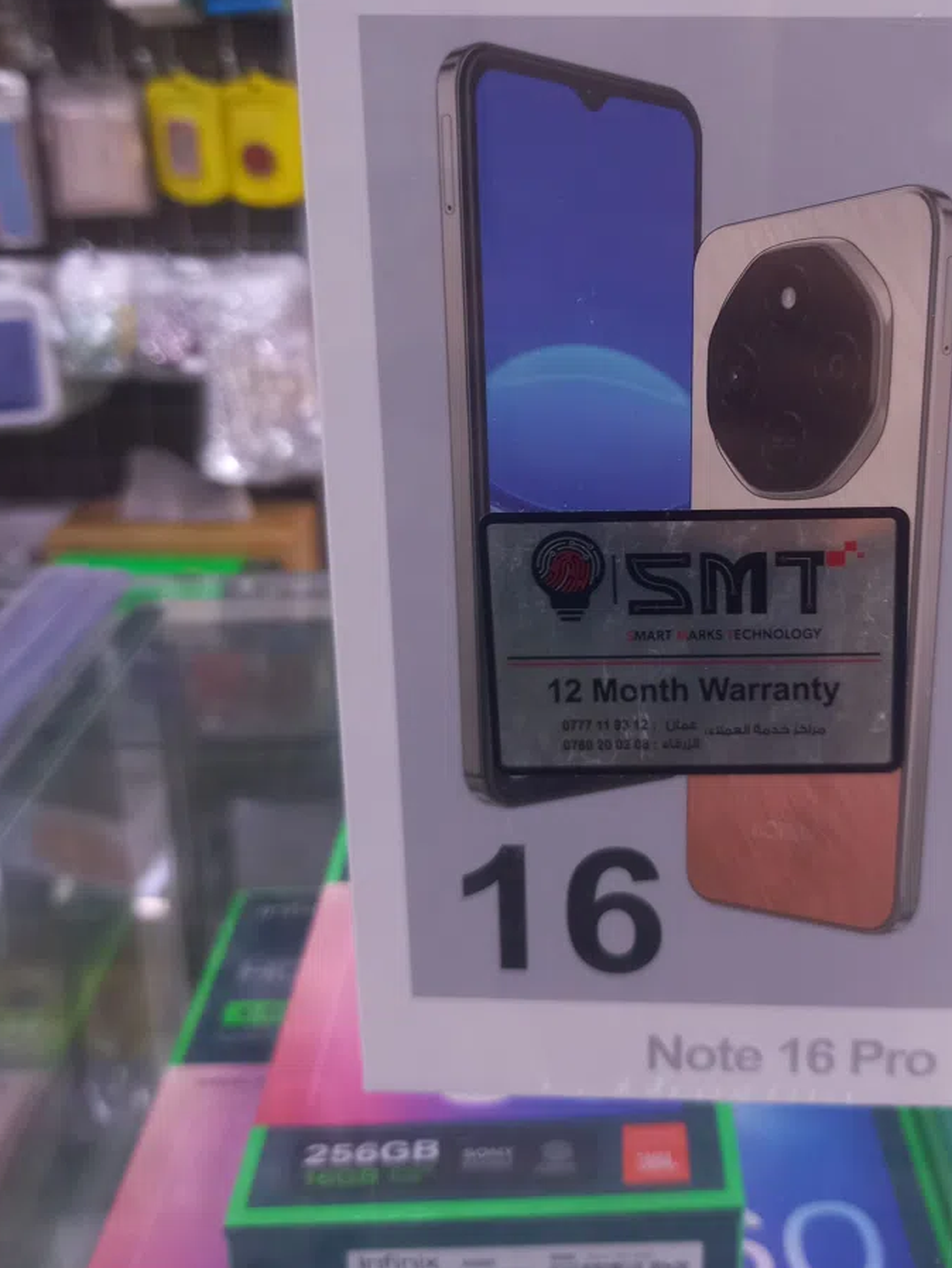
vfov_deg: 48.5
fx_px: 1393
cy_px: 477
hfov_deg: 37.2
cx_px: 665
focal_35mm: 38
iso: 160
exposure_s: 1/50
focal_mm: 4.6
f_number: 2
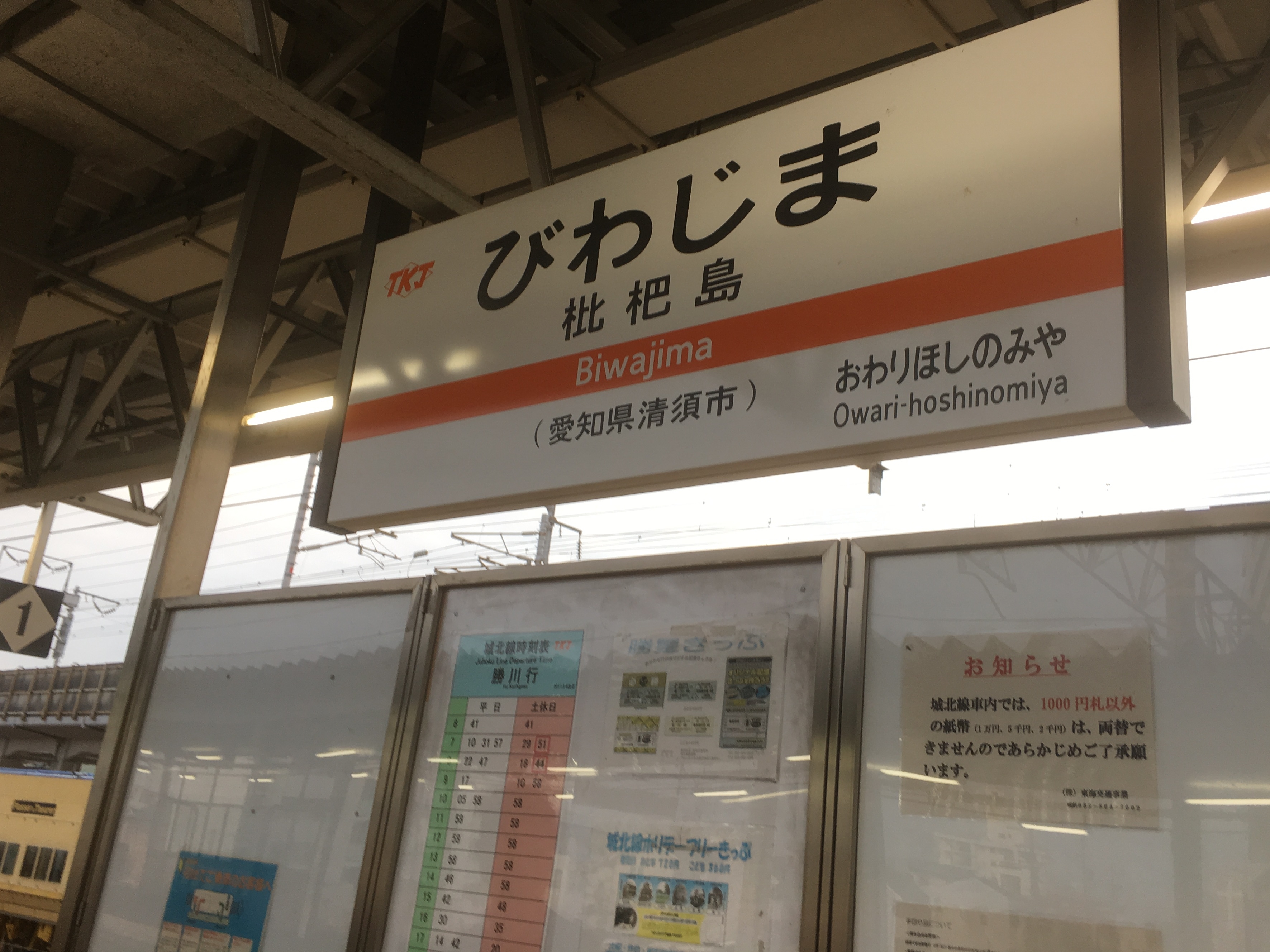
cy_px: 416
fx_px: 1211
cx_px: 694
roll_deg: -7.4
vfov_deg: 42.9
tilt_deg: +21.3
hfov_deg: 55.3
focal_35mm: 33
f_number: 2.2
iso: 25
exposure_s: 1/60
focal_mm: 4.15
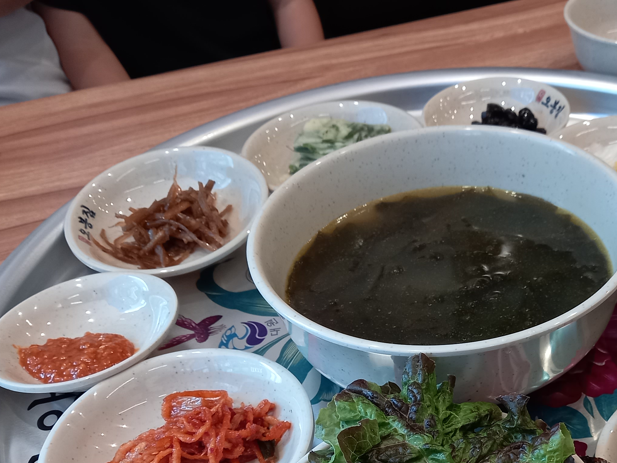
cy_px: 390
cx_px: 450
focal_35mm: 49
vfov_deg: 28.8
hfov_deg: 38.1
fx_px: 873
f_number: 2
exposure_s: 1/60
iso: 125
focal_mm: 4.6
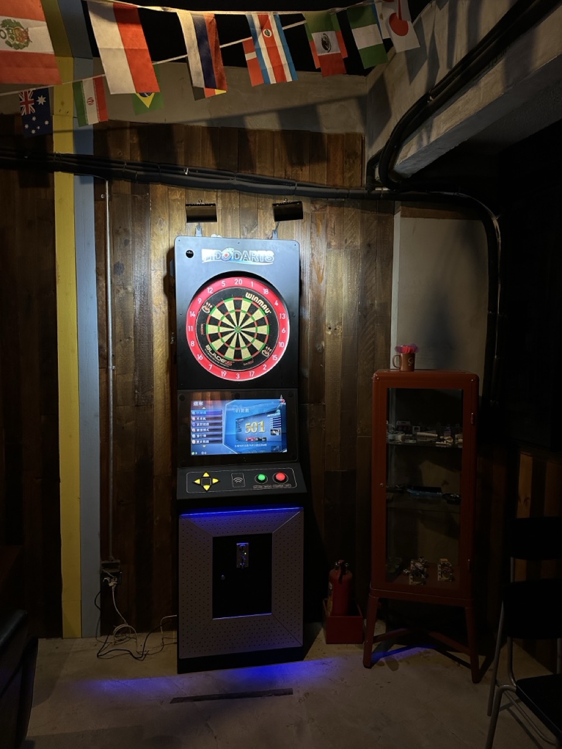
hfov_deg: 56.8
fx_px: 520
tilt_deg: -3.2
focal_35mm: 24
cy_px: 374
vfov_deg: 71.6
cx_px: 281
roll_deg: -0.1
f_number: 1.78
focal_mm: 6.86
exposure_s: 1/120
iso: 200
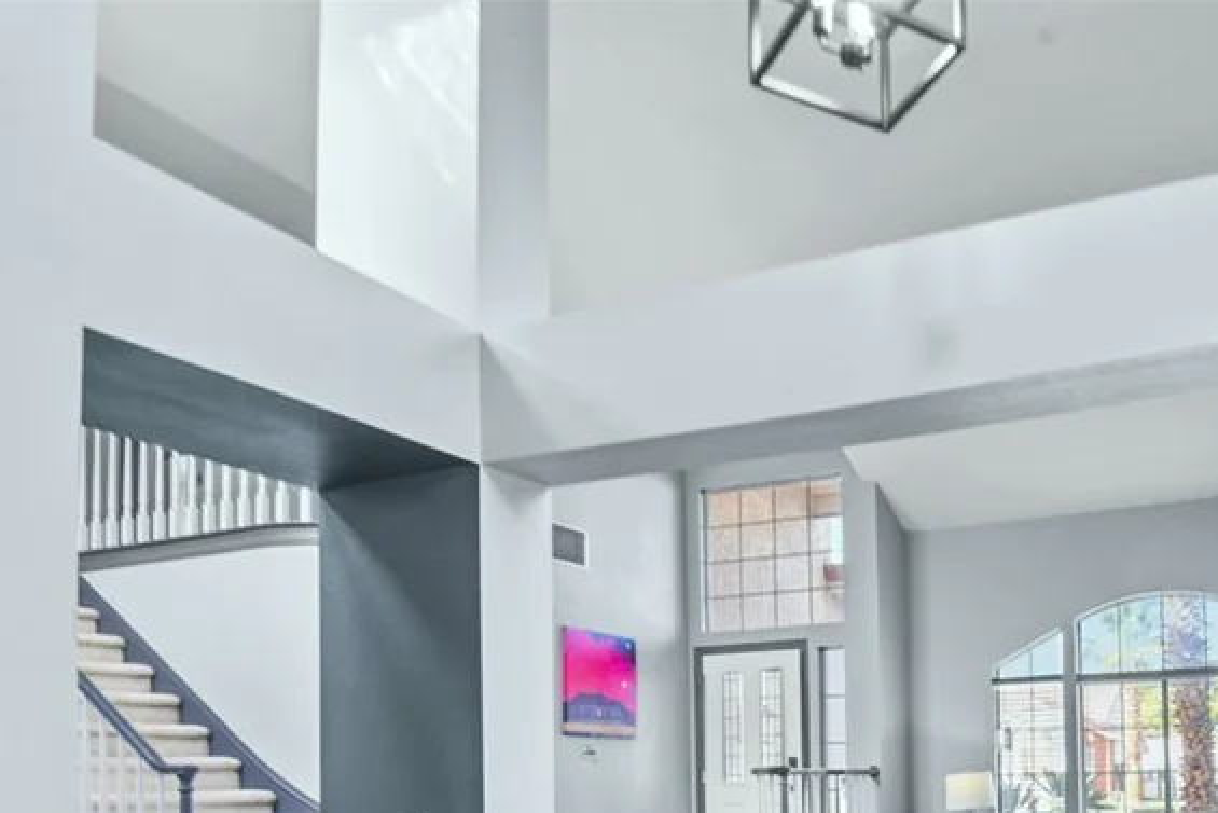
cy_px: 734
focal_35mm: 29
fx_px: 981
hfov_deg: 59.0
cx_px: 966
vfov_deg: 41.4
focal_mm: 16
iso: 250
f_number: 10
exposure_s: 1/8
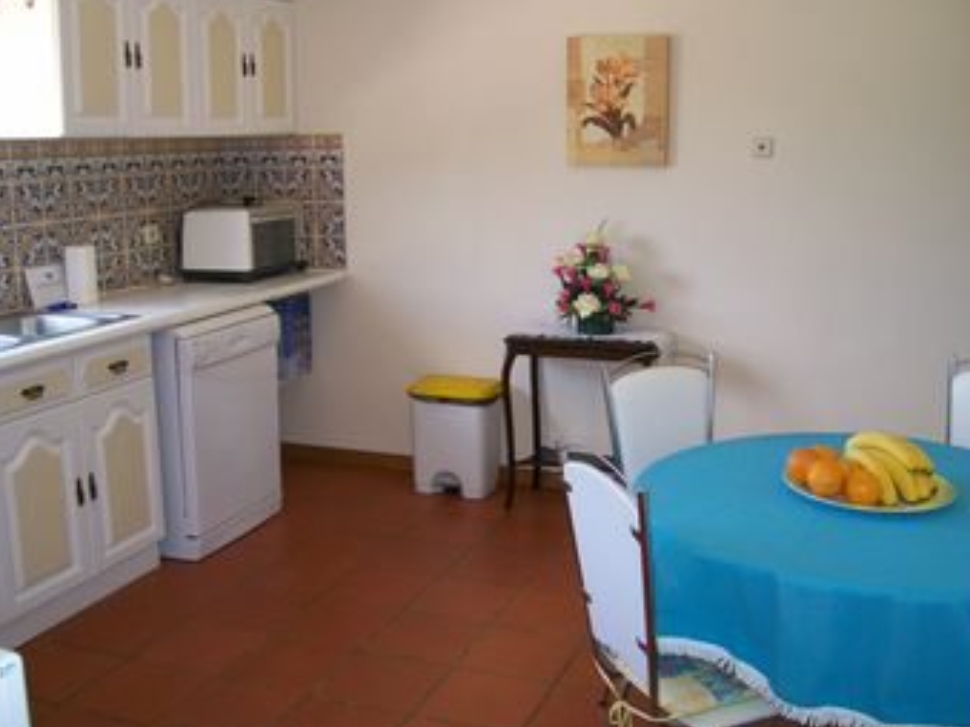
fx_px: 1064
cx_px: 518
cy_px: 341
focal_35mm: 38
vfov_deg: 37.7
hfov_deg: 49.0
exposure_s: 1/64
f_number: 2.8
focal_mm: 5.8
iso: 140
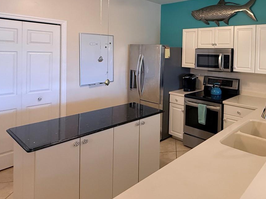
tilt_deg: -1.0
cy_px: 58
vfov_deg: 51.5
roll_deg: -1.4
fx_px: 200
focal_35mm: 26
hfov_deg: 61.7
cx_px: 213
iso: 320
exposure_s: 1/120
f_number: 2.2
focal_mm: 2.22
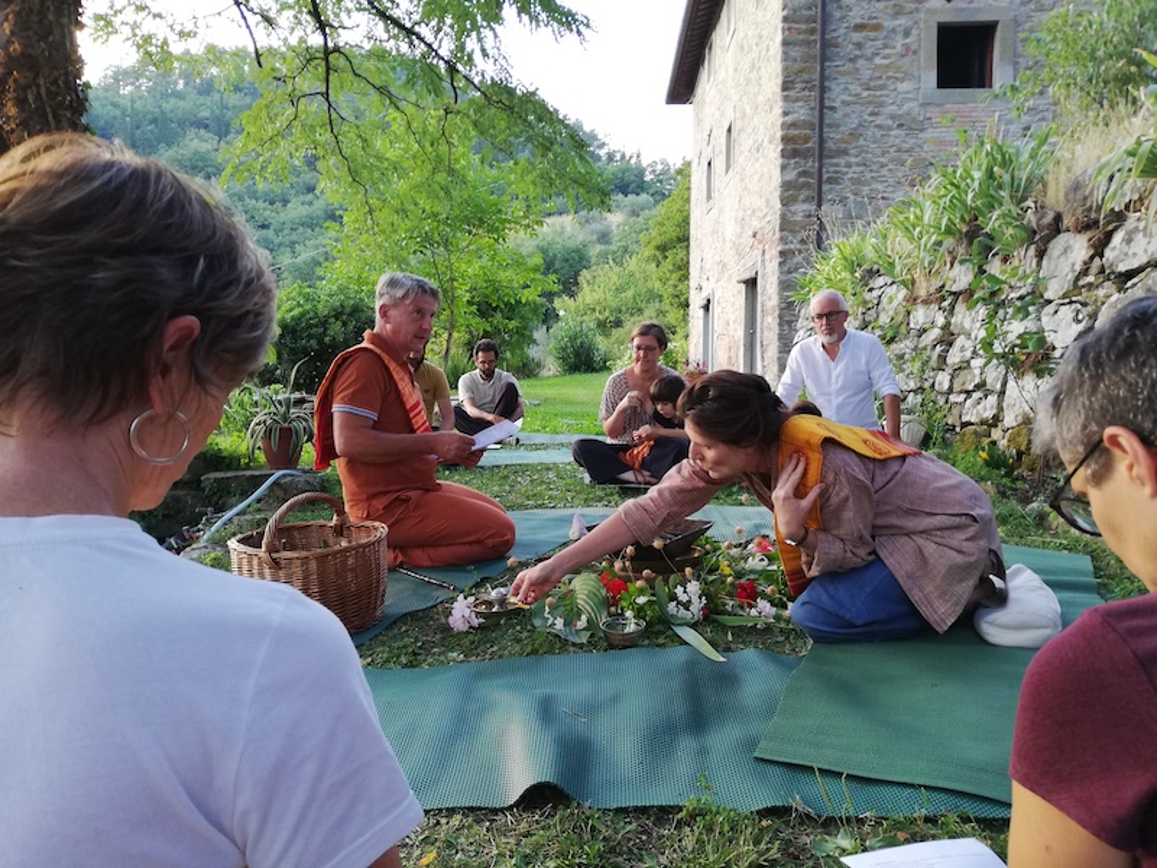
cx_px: 578
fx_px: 869
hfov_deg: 67.3
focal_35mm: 26
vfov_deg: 53.1
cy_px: 434
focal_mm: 3.81
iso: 100
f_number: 2.2
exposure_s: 1/60
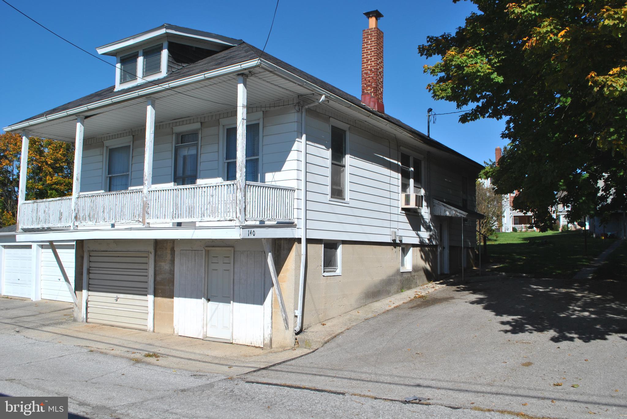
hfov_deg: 61.9
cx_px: 314
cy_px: 210
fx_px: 523
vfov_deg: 43.7
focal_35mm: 30
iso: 100
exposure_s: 1/320
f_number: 9
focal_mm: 20
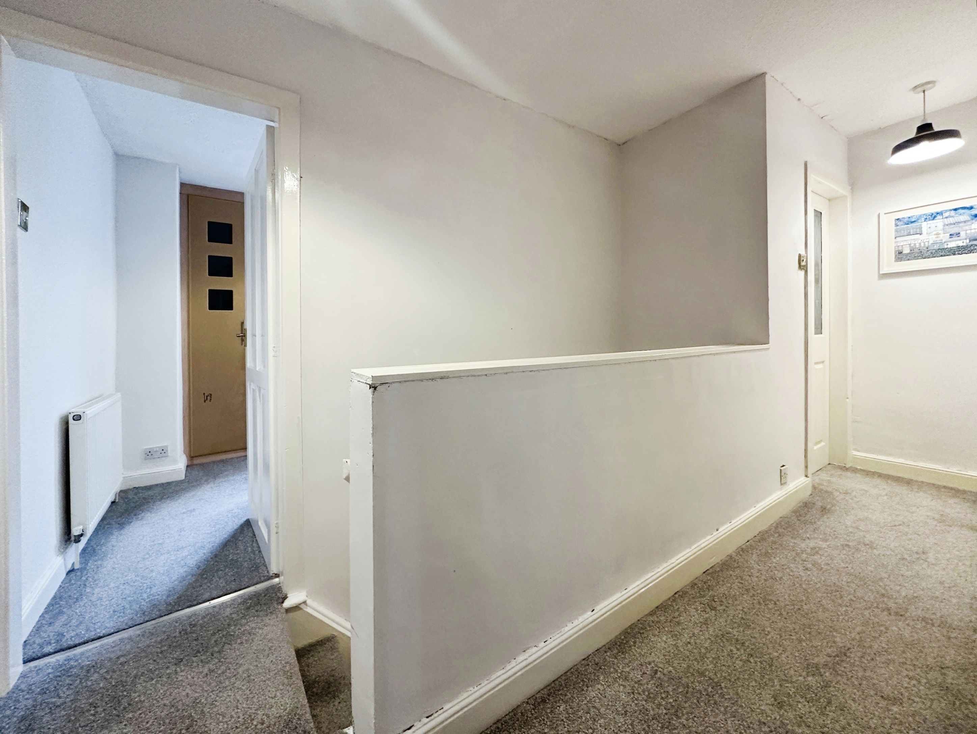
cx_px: 488
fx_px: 395
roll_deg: +1.3
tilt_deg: -1.2
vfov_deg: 85.7
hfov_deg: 102.0
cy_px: 367
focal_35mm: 14
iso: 250
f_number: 2.2
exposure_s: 1/50
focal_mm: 2.22
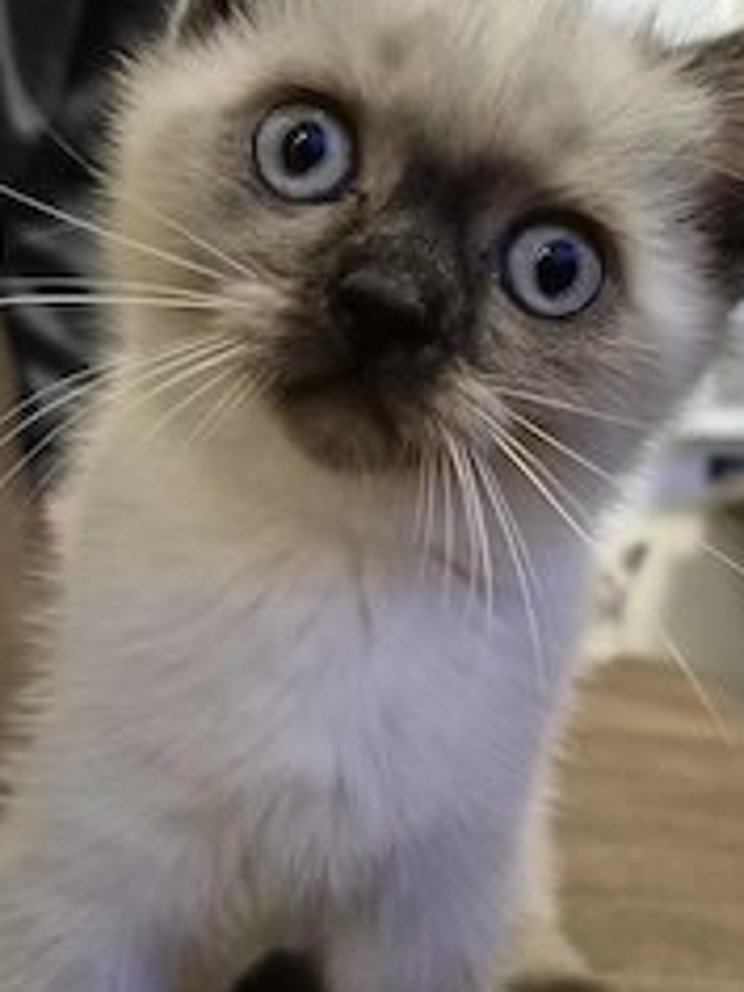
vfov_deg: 47.7
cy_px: 576
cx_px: 450
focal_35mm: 39
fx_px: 1118
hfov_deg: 36.7
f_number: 1.8
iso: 2000
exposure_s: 1/100
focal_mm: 5.4
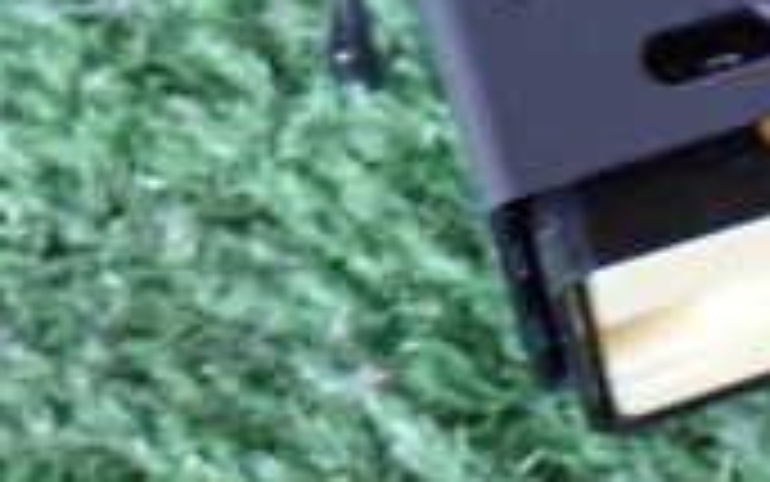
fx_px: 4534
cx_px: 1337
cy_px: -158
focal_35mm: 216
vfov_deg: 6.0
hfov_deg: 9.3
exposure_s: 1/15
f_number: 3.5
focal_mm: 10.35
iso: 800
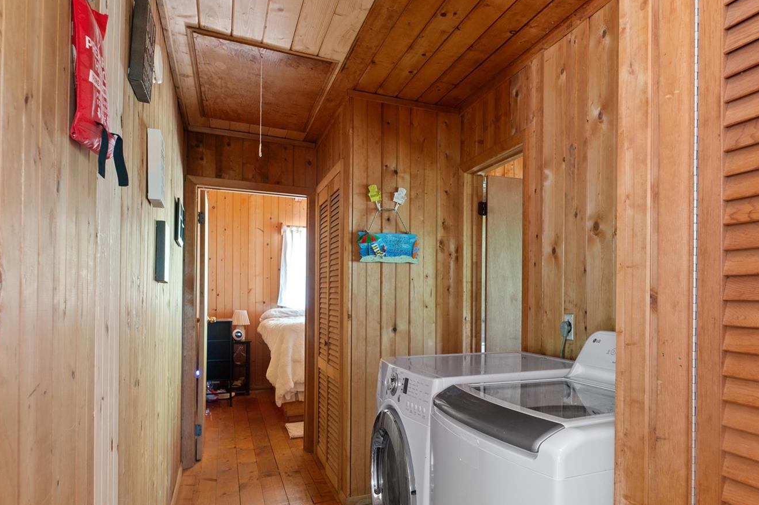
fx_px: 527
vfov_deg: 50.9
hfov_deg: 68.8
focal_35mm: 25
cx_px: 526
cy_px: 304
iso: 640
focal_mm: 16
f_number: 7.1
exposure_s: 1.6
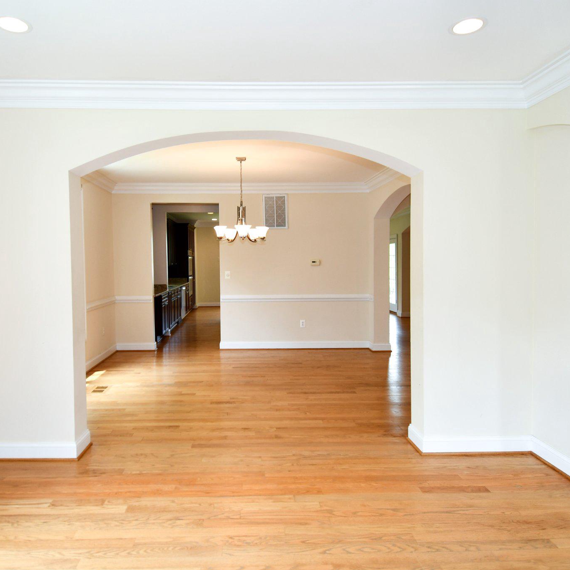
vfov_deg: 67.3
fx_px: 428
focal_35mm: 23
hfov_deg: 66.8
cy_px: 285
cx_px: 239
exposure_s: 1/80
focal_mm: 12
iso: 200
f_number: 4
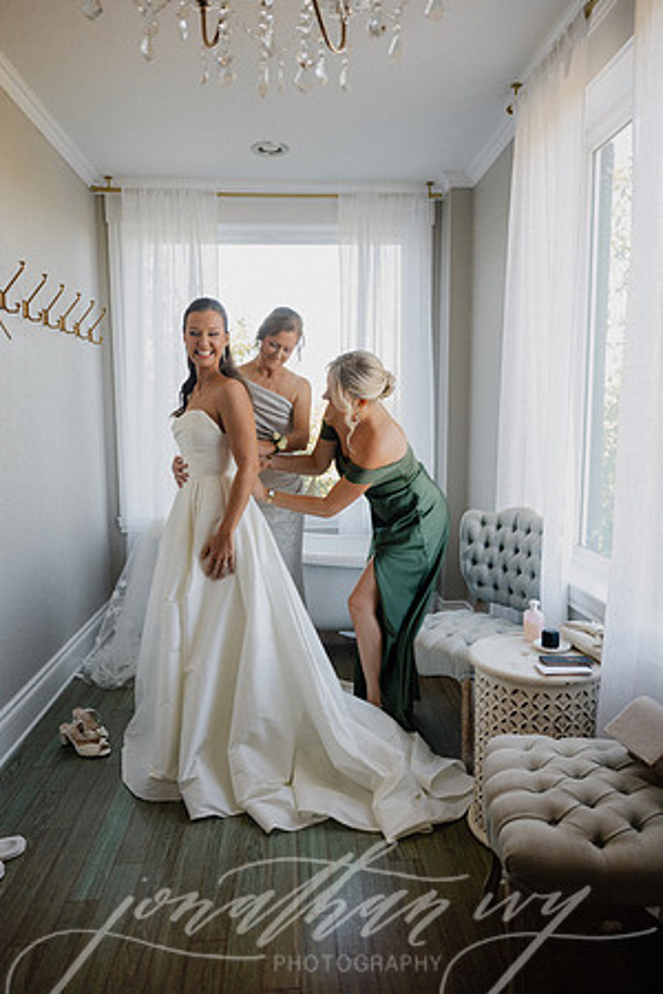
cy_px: 497
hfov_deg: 48.7
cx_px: 332
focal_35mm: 26
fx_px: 732
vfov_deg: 68.4
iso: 1600
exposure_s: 1/800
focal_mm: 26.5
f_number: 2.8
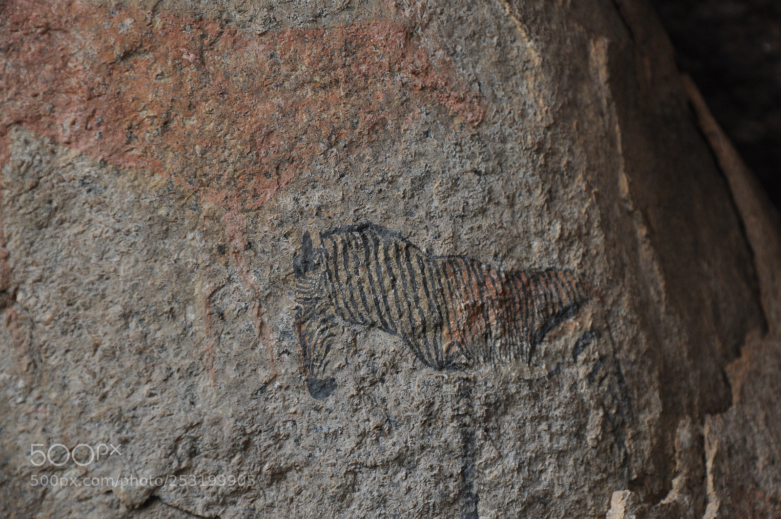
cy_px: 260
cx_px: 390
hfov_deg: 13.1
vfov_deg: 8.7
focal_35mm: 158
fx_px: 3413
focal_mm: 105
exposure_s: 1/40
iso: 640
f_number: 5.6
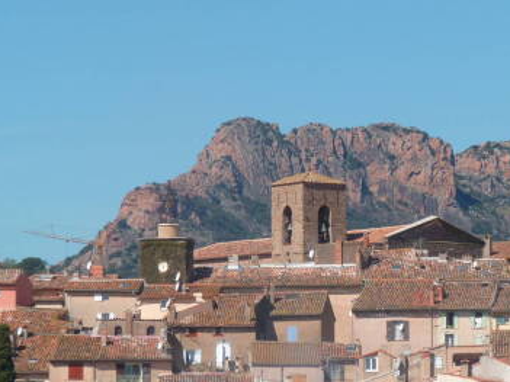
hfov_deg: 9.3
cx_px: 359
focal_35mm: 212
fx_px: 3122
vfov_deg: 7.0
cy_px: 267
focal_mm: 22.1
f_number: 4.9
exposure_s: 1/640
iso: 100
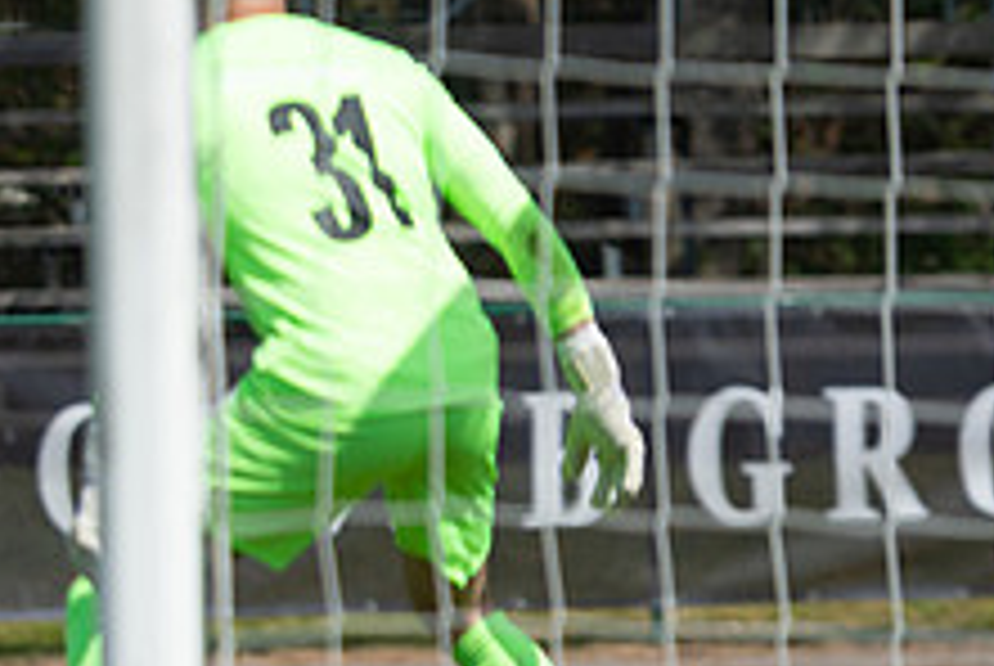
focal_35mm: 720
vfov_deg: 1.9
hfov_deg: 2.9
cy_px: 485
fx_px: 19906
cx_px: -659
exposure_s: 1/1600
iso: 100
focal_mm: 200
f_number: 3.2
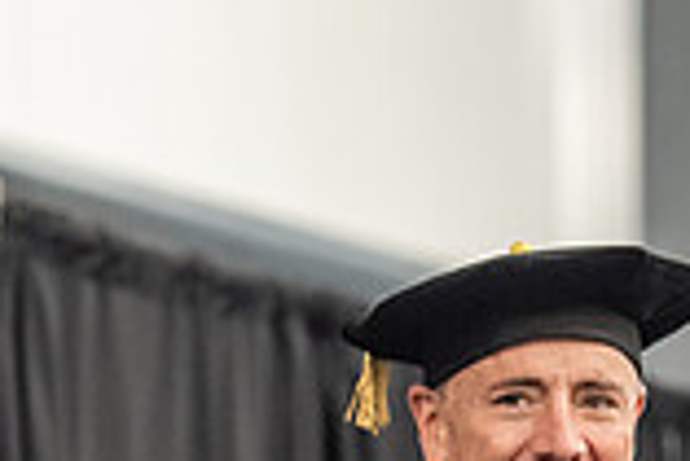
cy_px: 705
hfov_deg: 5.0
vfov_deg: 3.4
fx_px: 7808
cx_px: 813
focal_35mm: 407
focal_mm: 110
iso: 3200
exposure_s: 1/200
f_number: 3.2
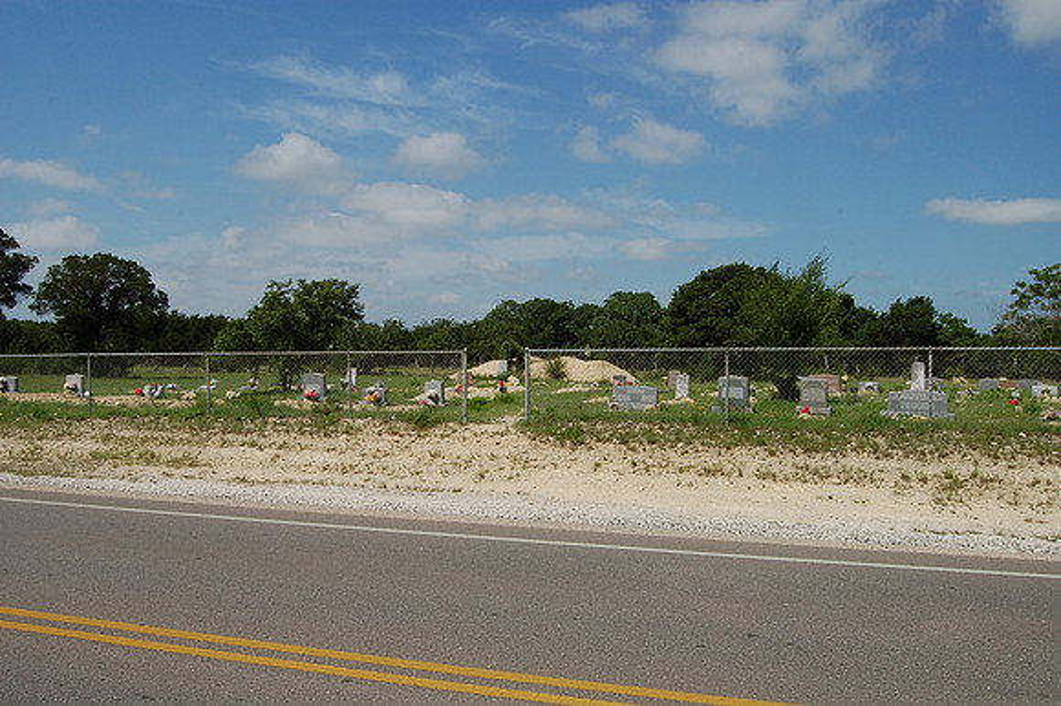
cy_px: 353
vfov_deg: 39.9
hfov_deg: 57.3
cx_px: 530
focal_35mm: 33
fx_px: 972
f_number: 16
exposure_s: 1/200
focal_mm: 22
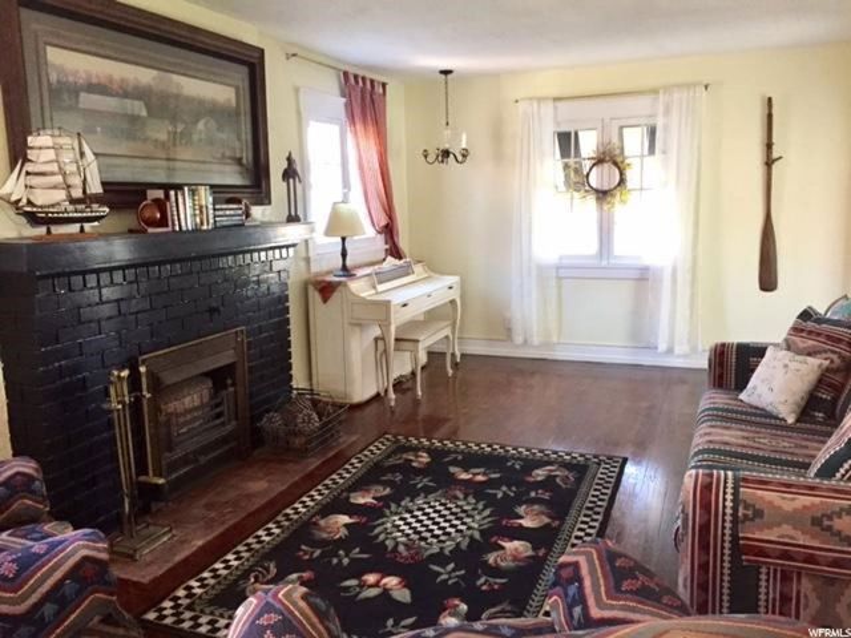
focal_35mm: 29
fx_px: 713
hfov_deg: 61.7
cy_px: 319
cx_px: 426
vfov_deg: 48.2
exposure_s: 1/30
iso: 200
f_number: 2.2
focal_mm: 4.15
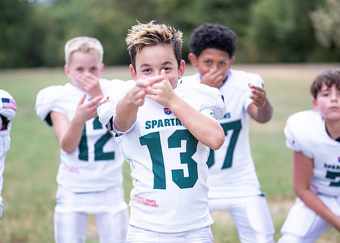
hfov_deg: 27.0
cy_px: 129
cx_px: 165
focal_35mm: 73
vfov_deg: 19.4
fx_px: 709
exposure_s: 1/320
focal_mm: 50
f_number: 1.2
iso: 200
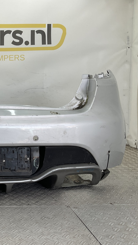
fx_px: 280
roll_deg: -1.1
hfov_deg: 25.2
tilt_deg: -8.7
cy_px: 123
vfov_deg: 47.4
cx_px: -24
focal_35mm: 43
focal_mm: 3
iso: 16
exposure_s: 1/142
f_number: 1.8
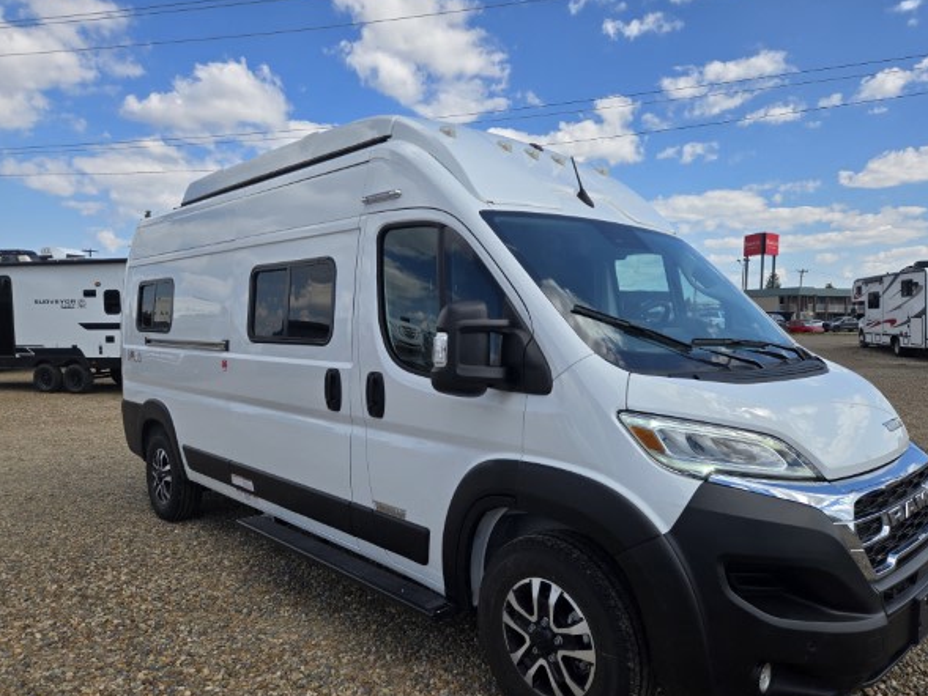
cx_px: 477
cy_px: 361
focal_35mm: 25
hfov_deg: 69.4
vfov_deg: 54.9
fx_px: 670
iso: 25
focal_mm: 5.4
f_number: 1.8
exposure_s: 1/1700
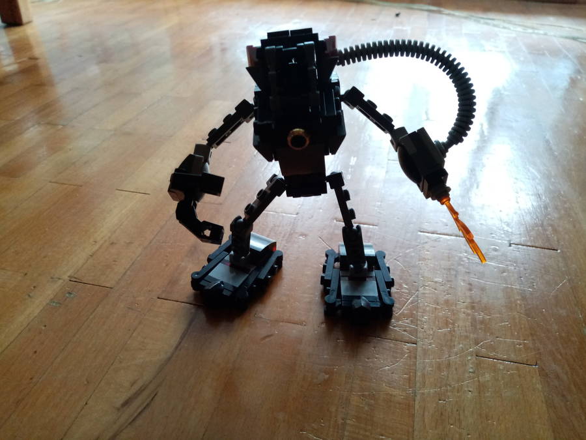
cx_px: 293
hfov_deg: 67.3
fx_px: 440
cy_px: 220
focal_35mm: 26
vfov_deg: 53.1
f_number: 1.8
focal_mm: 3.62
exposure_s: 1/25
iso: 428
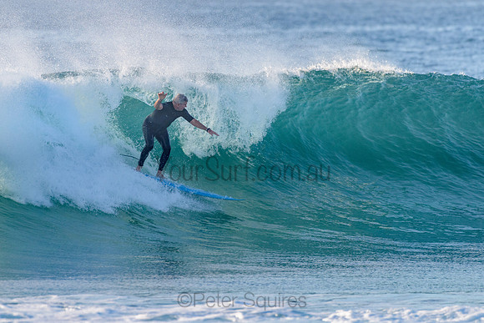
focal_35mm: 612
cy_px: 125
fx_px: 8233
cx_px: 247
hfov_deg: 3.4
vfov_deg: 2.2
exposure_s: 1/2000
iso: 800
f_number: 5.6
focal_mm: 500
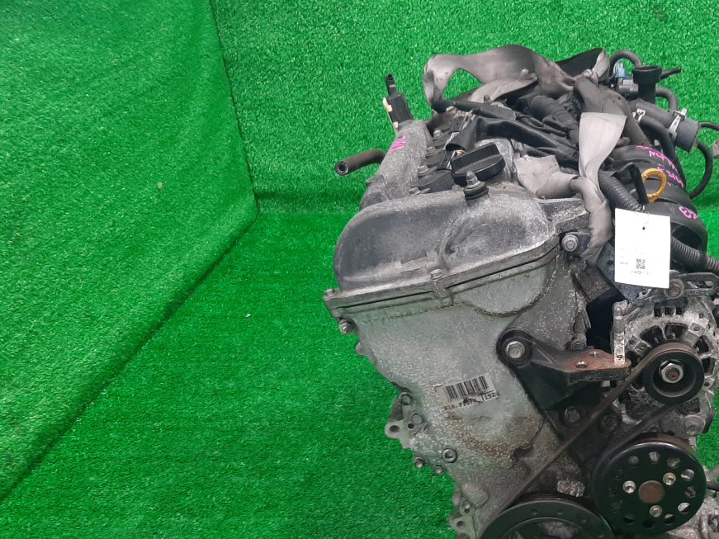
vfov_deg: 33.2
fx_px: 893
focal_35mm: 43
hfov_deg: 42.8
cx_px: 517
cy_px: 375
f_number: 1.7
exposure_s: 1/50
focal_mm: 3.93
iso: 155
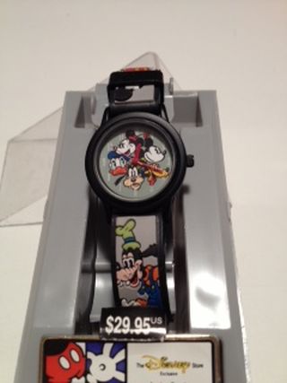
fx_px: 387
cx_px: 144
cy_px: 192
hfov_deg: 40.7
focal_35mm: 35
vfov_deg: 52.6
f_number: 2.4
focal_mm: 4.28
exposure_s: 1/20
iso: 100
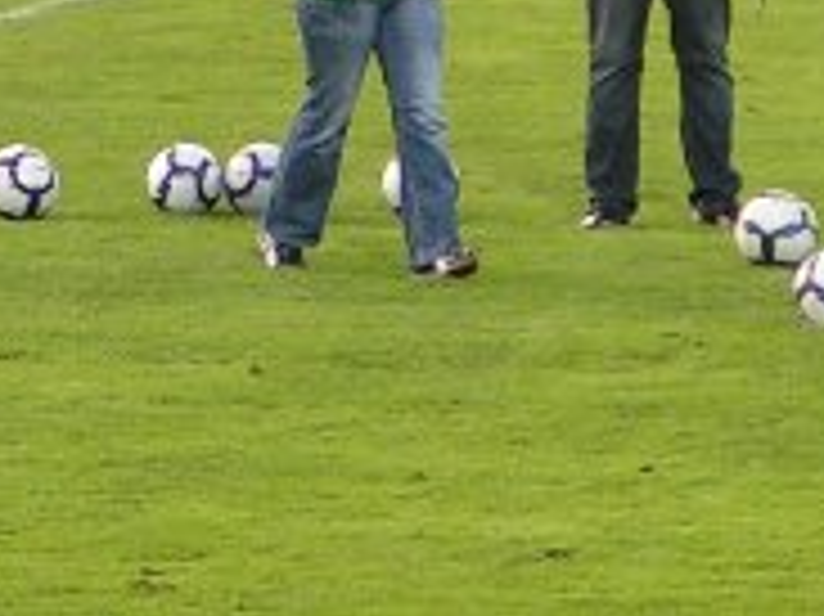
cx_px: -45
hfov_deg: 2.6
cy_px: -261
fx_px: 17865
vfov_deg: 2.0
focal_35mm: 751
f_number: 3.5
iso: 125
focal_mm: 26.3
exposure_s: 1/200
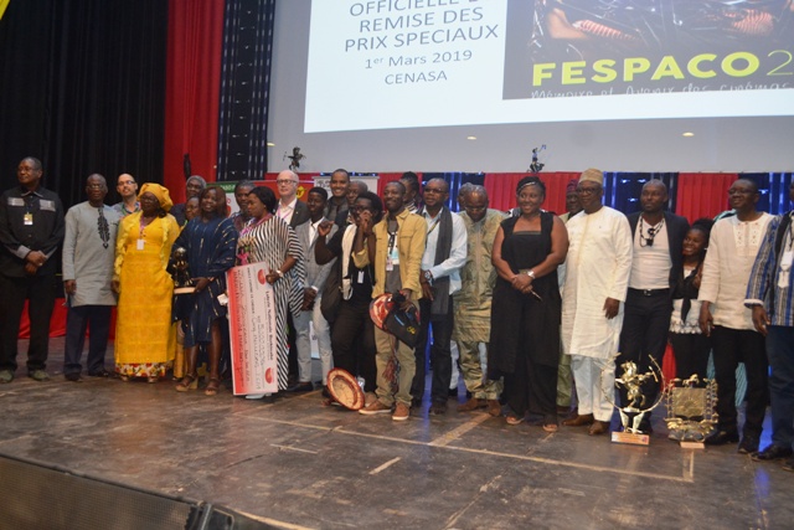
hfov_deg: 57.2
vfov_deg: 40.0
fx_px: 728
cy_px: 265
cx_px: 397
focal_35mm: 33
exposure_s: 1/60
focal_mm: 22
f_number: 5
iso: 800
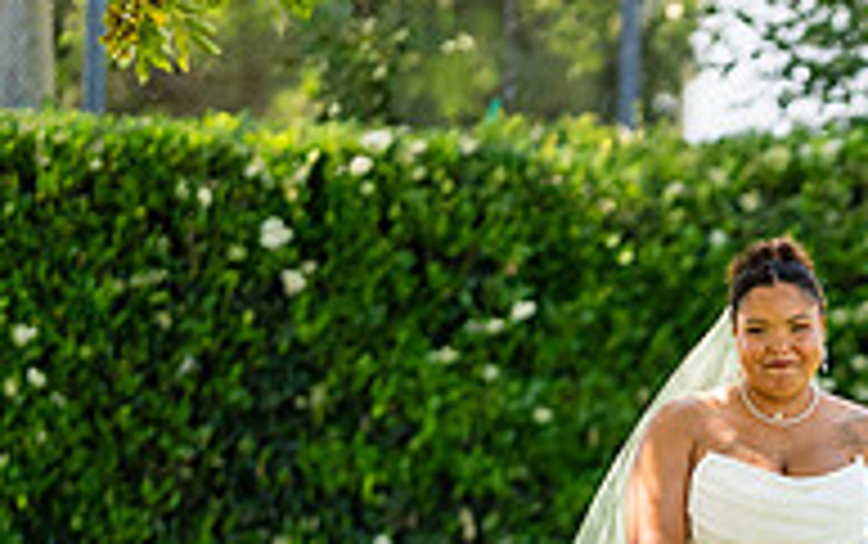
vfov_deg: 4.9
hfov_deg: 7.7
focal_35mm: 268
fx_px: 6345
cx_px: 1232
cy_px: 834
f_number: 1.4
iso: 100
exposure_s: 1/1600
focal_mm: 85
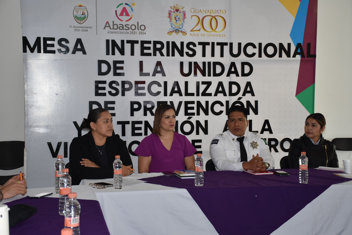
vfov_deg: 23.8
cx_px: 176
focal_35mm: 57
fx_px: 558
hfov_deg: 35.0
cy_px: 118
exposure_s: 1/60
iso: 800
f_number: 4.2
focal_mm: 38
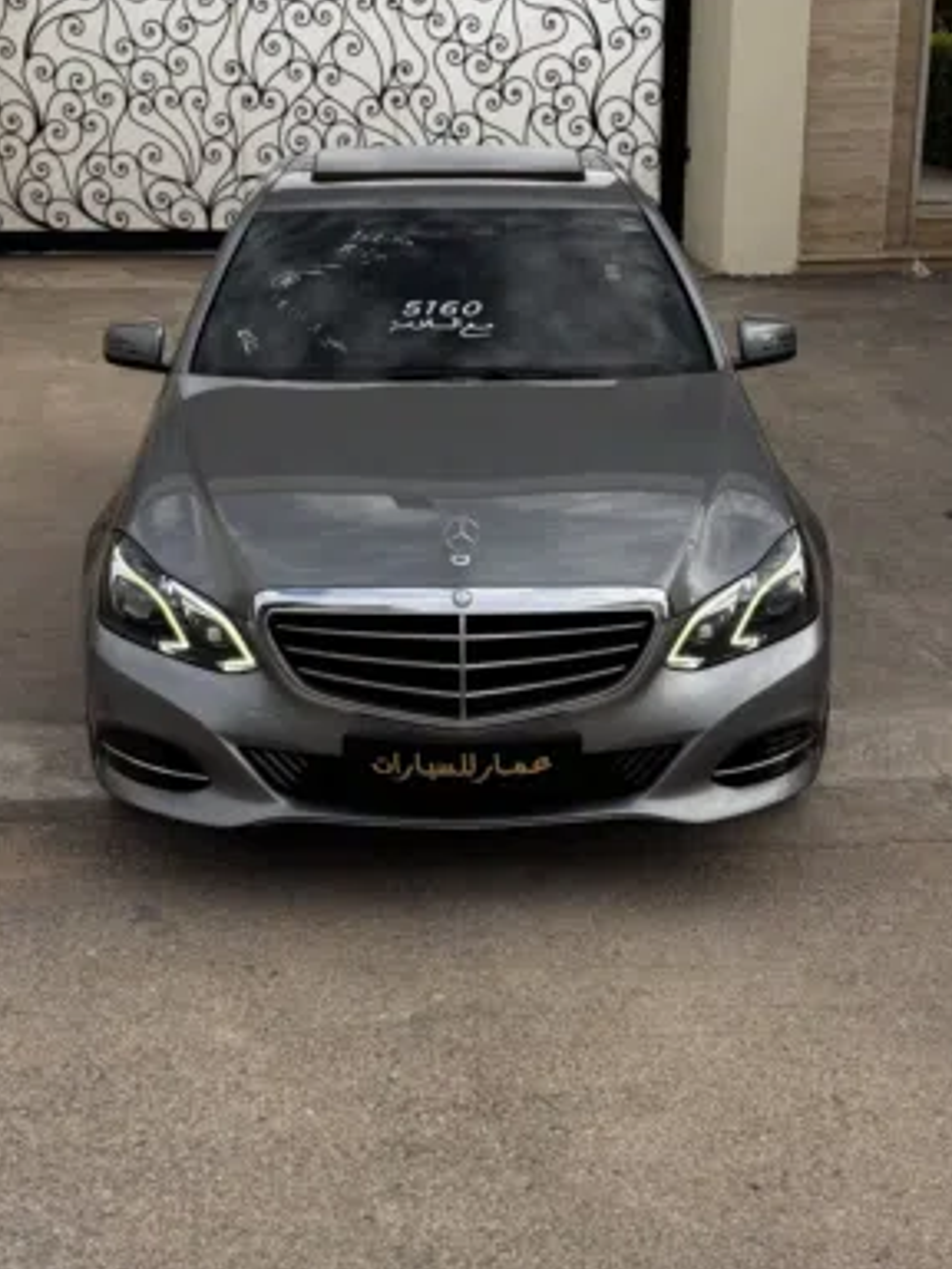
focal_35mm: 50
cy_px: 641
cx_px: 473
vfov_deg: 38.2
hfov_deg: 29.1
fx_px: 1833
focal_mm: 6.76
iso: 64
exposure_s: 1/1193
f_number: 1.78
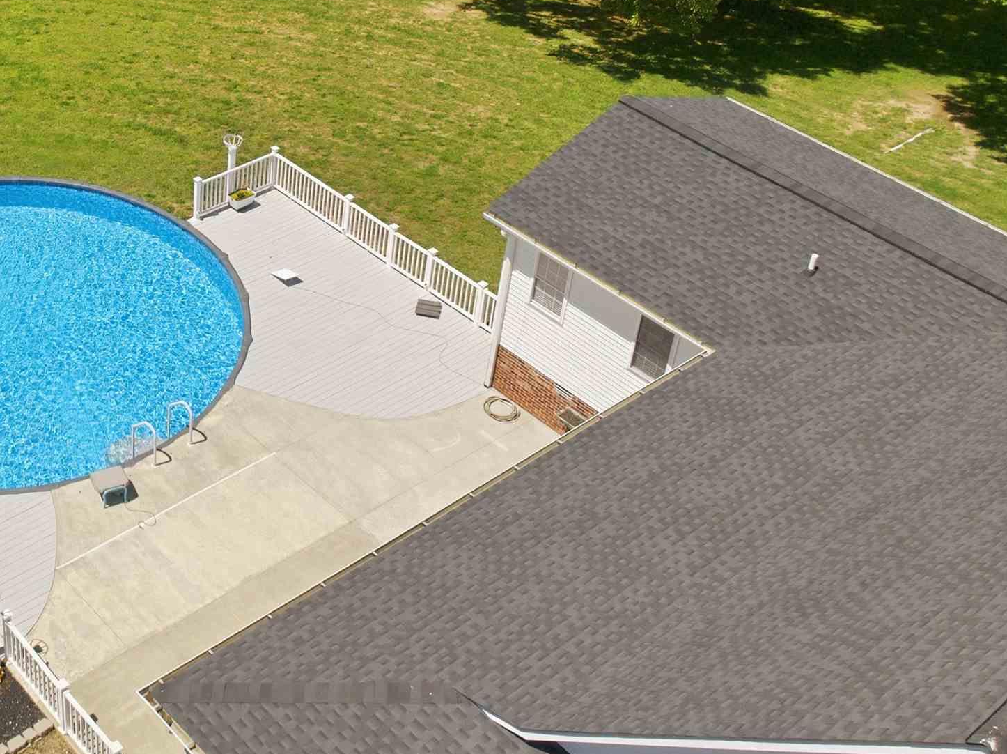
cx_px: 133
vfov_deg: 28.2
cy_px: 222
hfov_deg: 35.7
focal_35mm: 51
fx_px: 1482
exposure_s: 1/4000
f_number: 2.8
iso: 170
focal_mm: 12.3
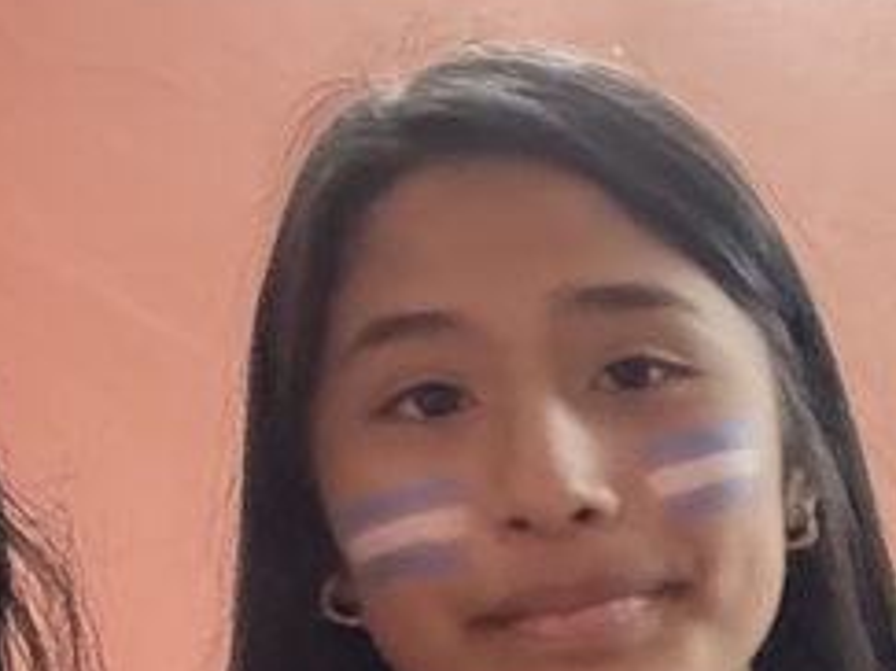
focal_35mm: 97
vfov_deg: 14.8
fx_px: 2510
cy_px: 774
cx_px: 1254
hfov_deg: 18.4
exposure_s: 1/17
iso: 800
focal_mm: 2.69
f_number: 1.9
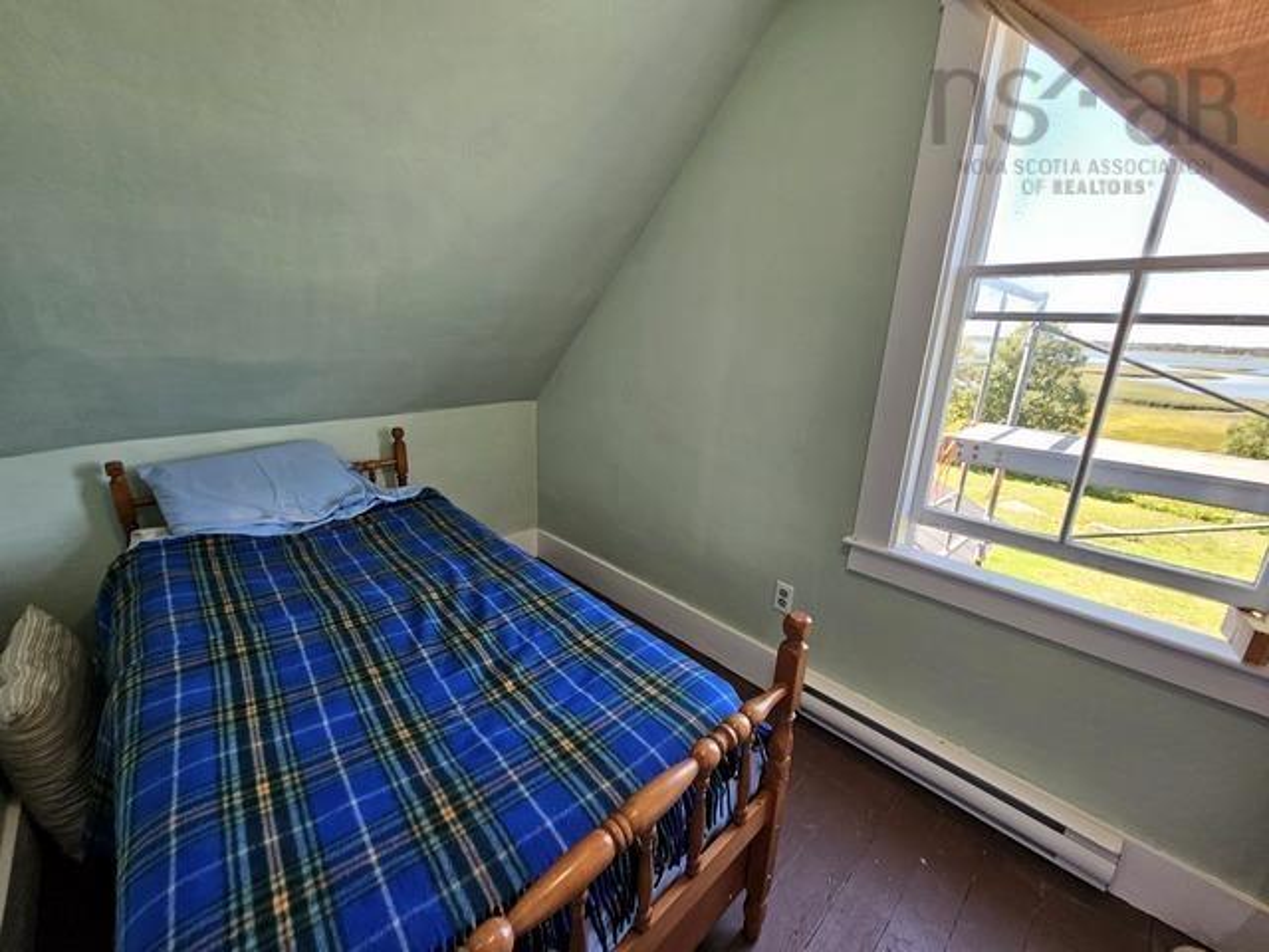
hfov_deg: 106.2
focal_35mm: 13
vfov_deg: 89.9
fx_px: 477
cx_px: 634
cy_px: 476
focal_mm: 2.2
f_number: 2.2
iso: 80
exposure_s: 1/60
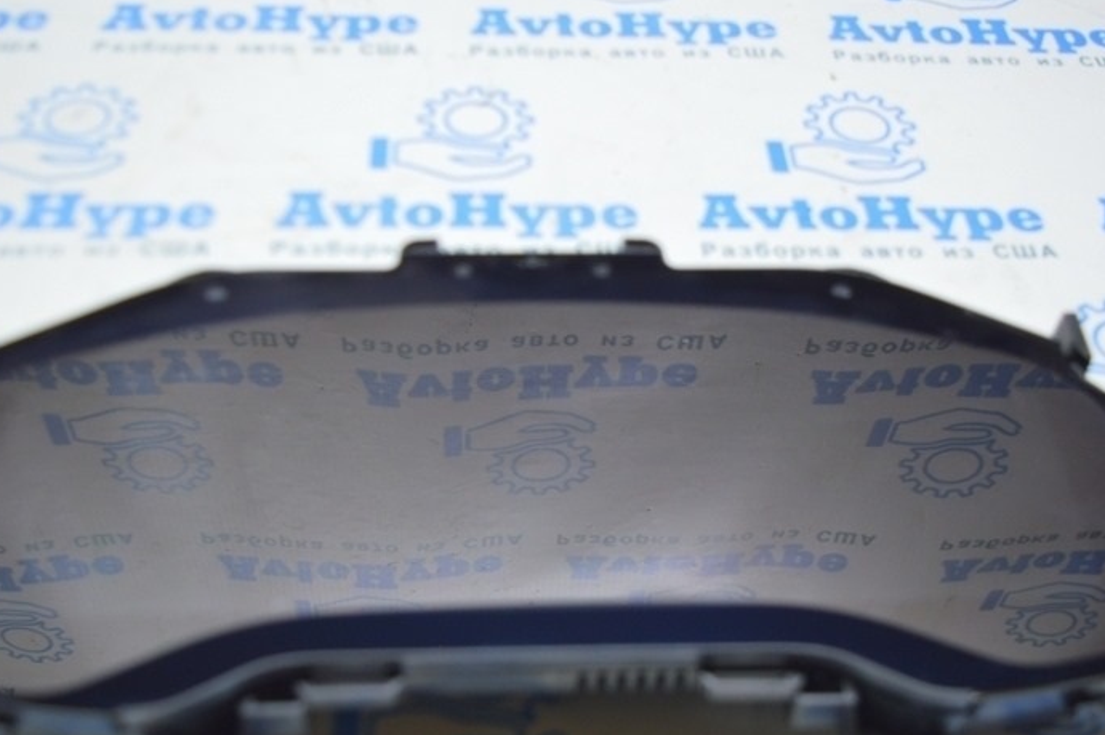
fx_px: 1503
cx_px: 541
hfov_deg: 40.4
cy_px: 454
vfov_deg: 27.4
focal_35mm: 49
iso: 400
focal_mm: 22
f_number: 3.8
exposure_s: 1/40
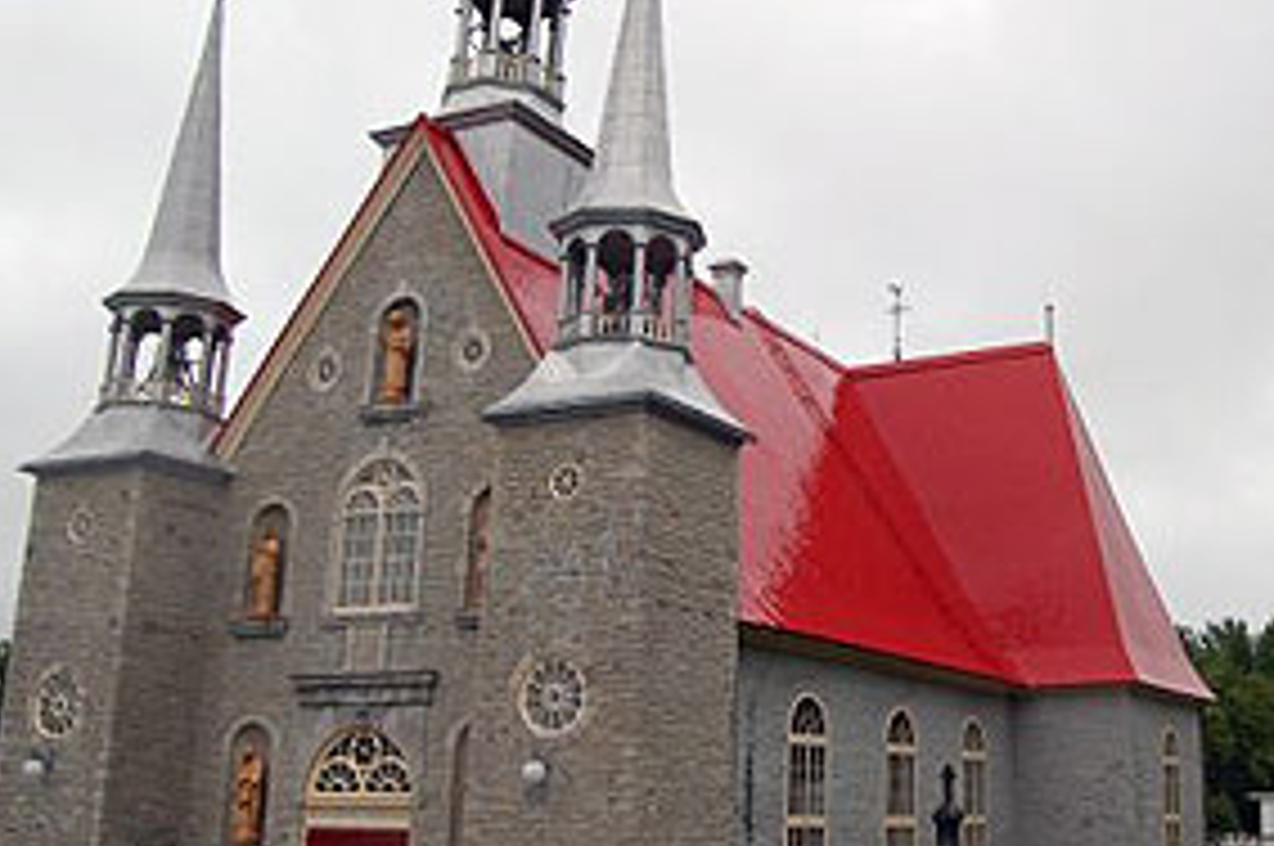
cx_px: 936
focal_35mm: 43
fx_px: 1520
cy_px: 374
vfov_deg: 31.1
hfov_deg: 44.2
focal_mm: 18
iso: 200
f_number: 5.6
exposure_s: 1/125
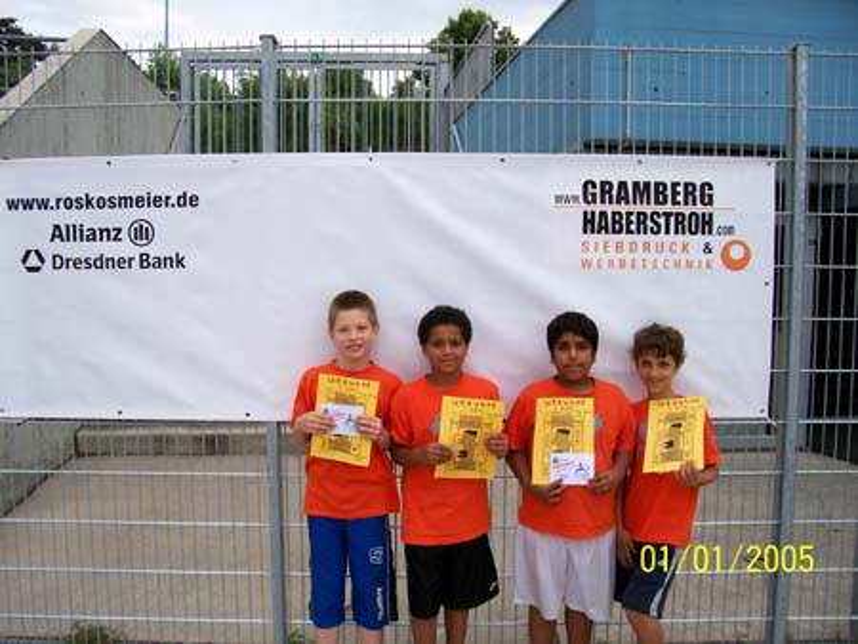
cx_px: 429
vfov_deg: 41.8
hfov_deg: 53.9
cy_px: 322
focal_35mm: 34
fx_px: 843
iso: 80
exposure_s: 1/301
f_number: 2.7
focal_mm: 5.6
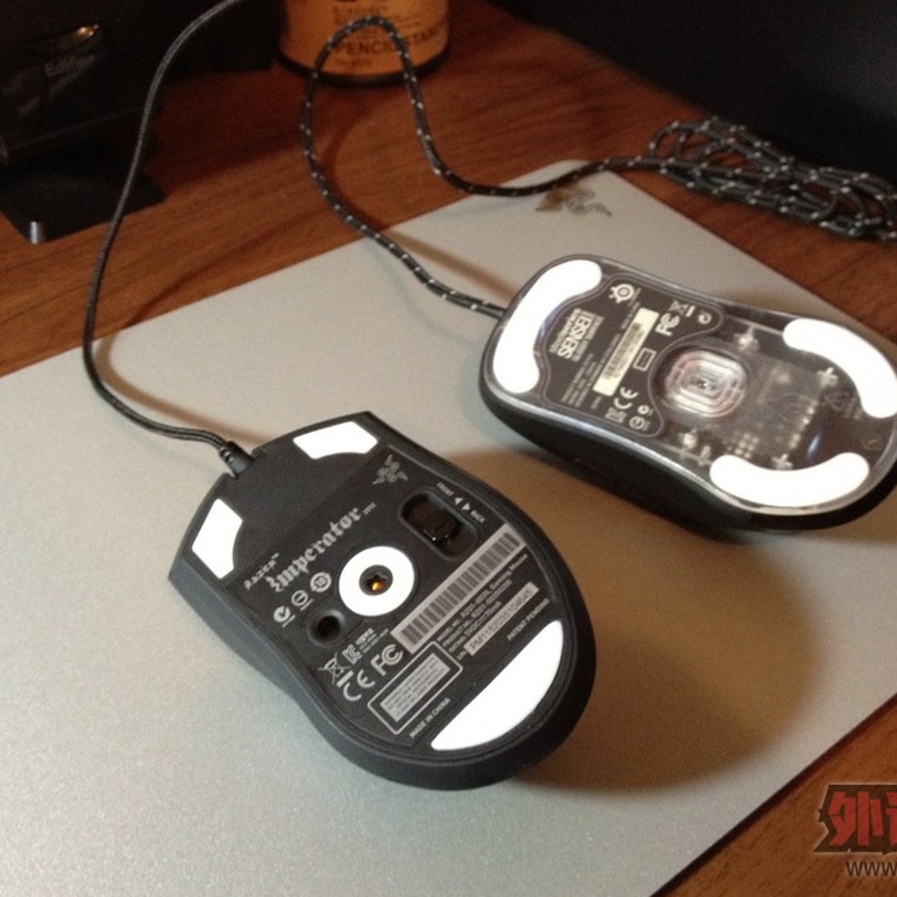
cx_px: 469
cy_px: 450
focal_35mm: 42
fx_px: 1231
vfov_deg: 40.0
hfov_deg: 40.0
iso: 400
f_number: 2.4
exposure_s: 1/17
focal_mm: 4.28
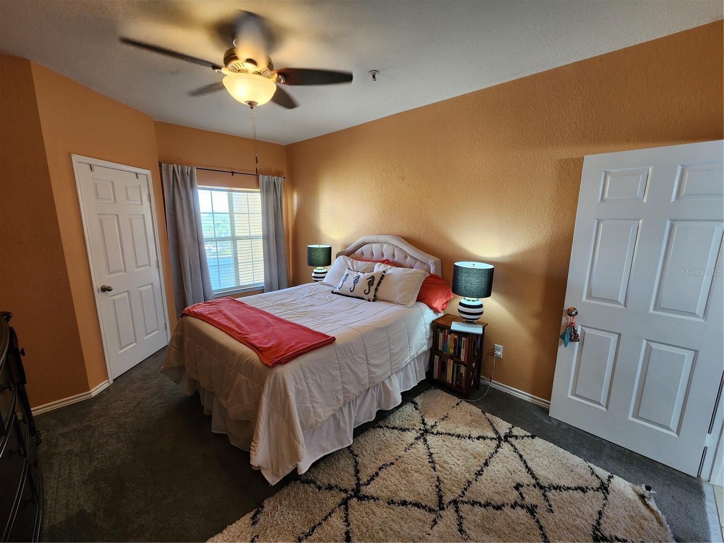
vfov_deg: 89.9
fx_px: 272
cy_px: 272
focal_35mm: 13
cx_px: 362
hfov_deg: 106.2
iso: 160
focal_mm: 2.2
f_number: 2.2
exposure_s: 1/60
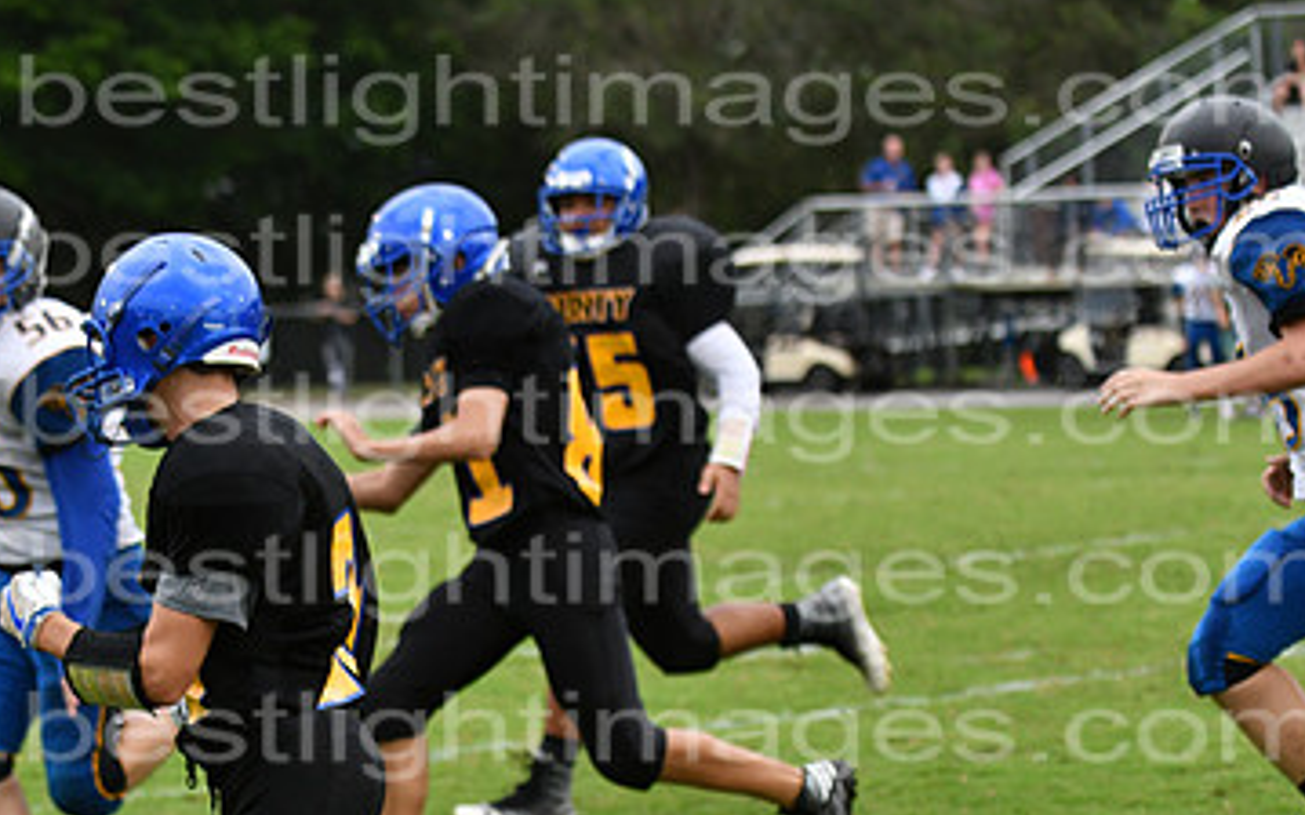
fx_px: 12300
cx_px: 509
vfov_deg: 3.8
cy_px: 657
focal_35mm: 346
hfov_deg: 6.1
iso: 800
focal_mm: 140
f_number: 3.5
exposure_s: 1/2000
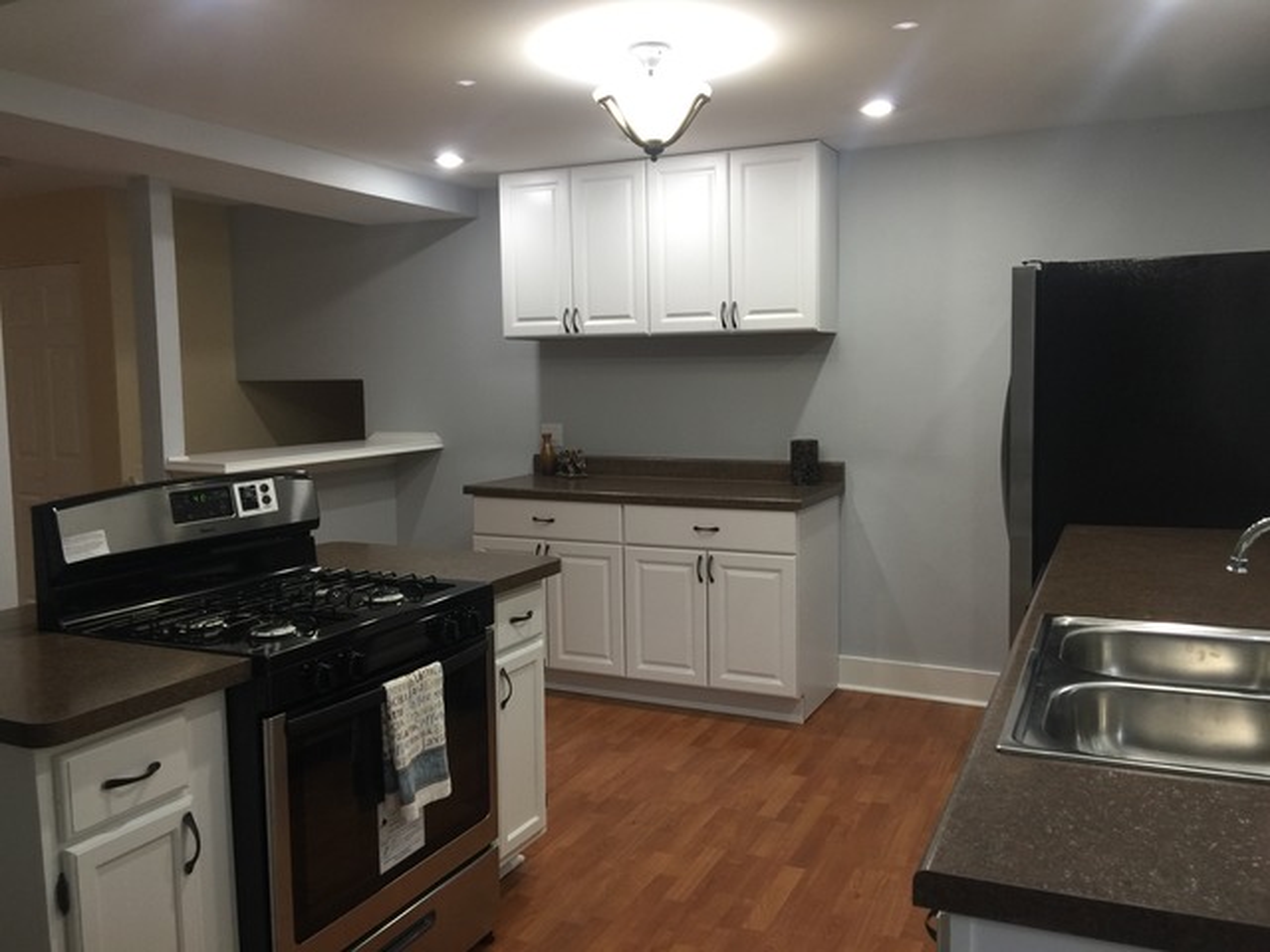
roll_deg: +0.1
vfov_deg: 48.2
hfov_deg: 61.7
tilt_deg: -5.8
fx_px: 1064
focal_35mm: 29
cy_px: 476
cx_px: 635
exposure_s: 1/15
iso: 32
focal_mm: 4.15
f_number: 2.2
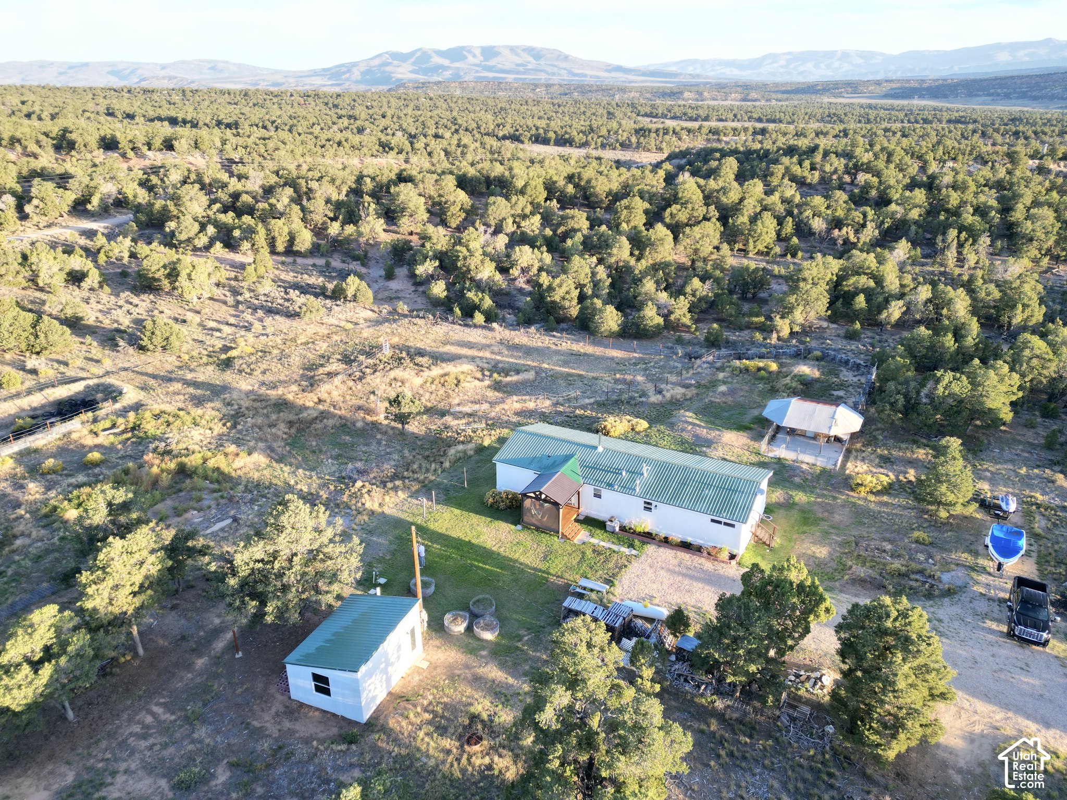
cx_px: 534
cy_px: 400
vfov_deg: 56.8
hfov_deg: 71.6
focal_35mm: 24
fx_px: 740
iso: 100
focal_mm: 6.72
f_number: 1.7
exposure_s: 1/400
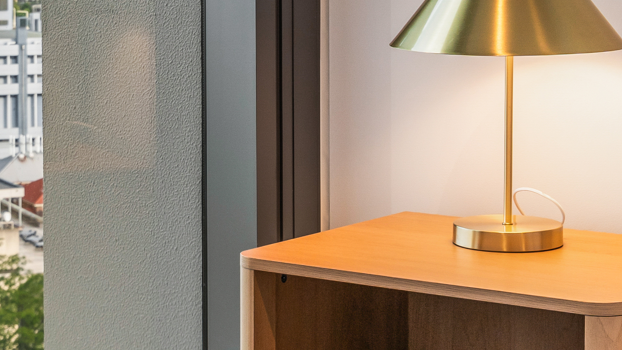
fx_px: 1633
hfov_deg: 21.6
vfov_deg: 12.2
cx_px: 270
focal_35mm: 99
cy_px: 86
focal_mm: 26
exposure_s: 1/25
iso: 200
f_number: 8
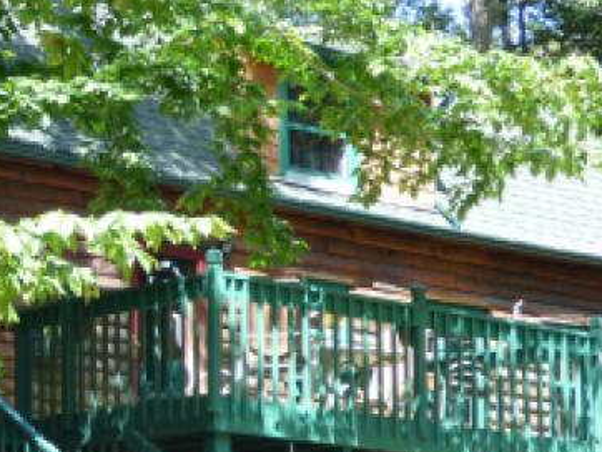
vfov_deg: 11.4
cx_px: -141
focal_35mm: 130
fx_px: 2262
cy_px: 185
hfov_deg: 14.6
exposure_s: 1/125
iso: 100
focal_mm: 8.24
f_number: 3.8
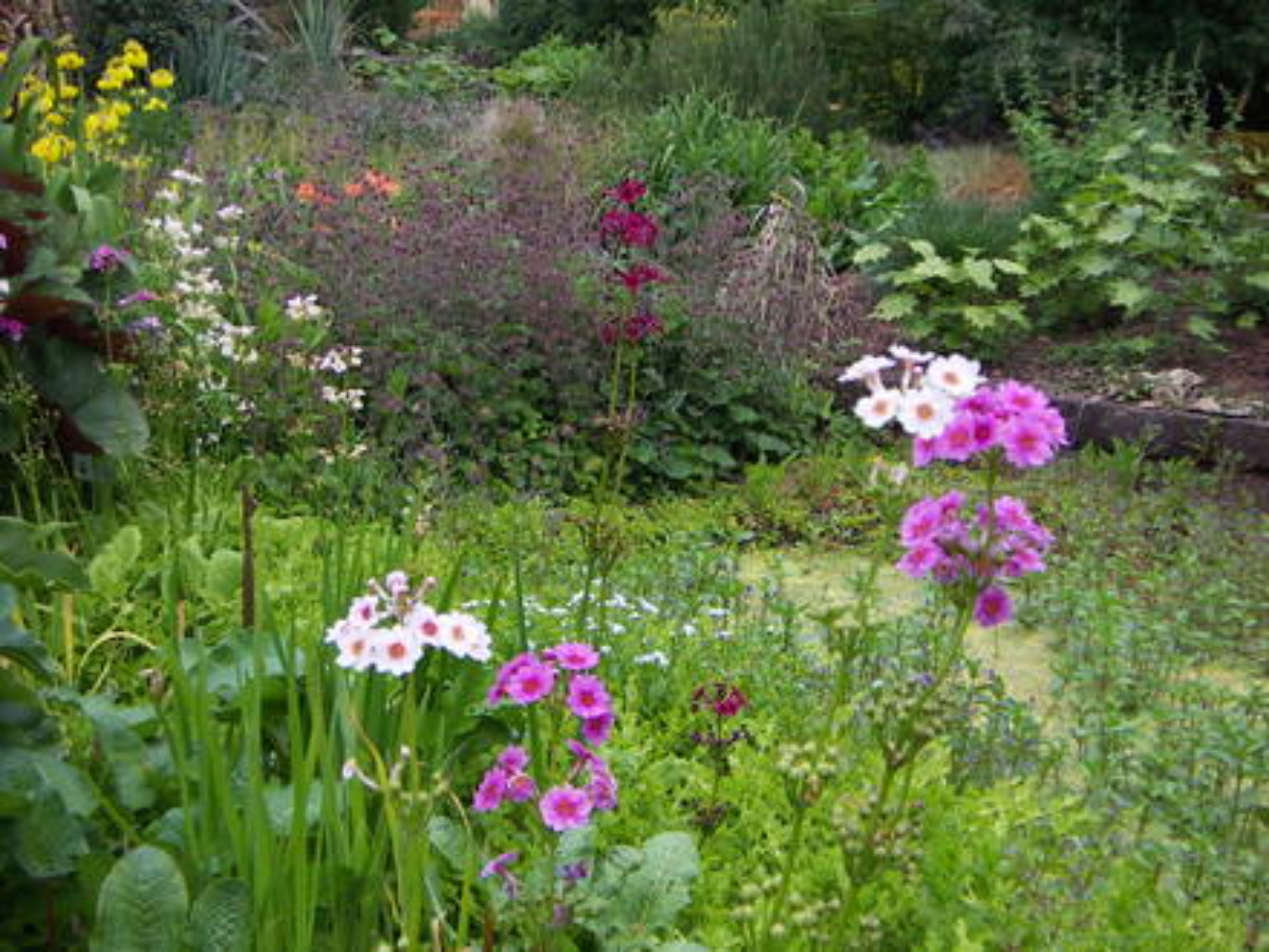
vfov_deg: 28.6
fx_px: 1870
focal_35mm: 51
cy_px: 476
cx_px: 634
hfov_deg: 37.5
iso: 50
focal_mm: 6.7
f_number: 3.2
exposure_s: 1/320
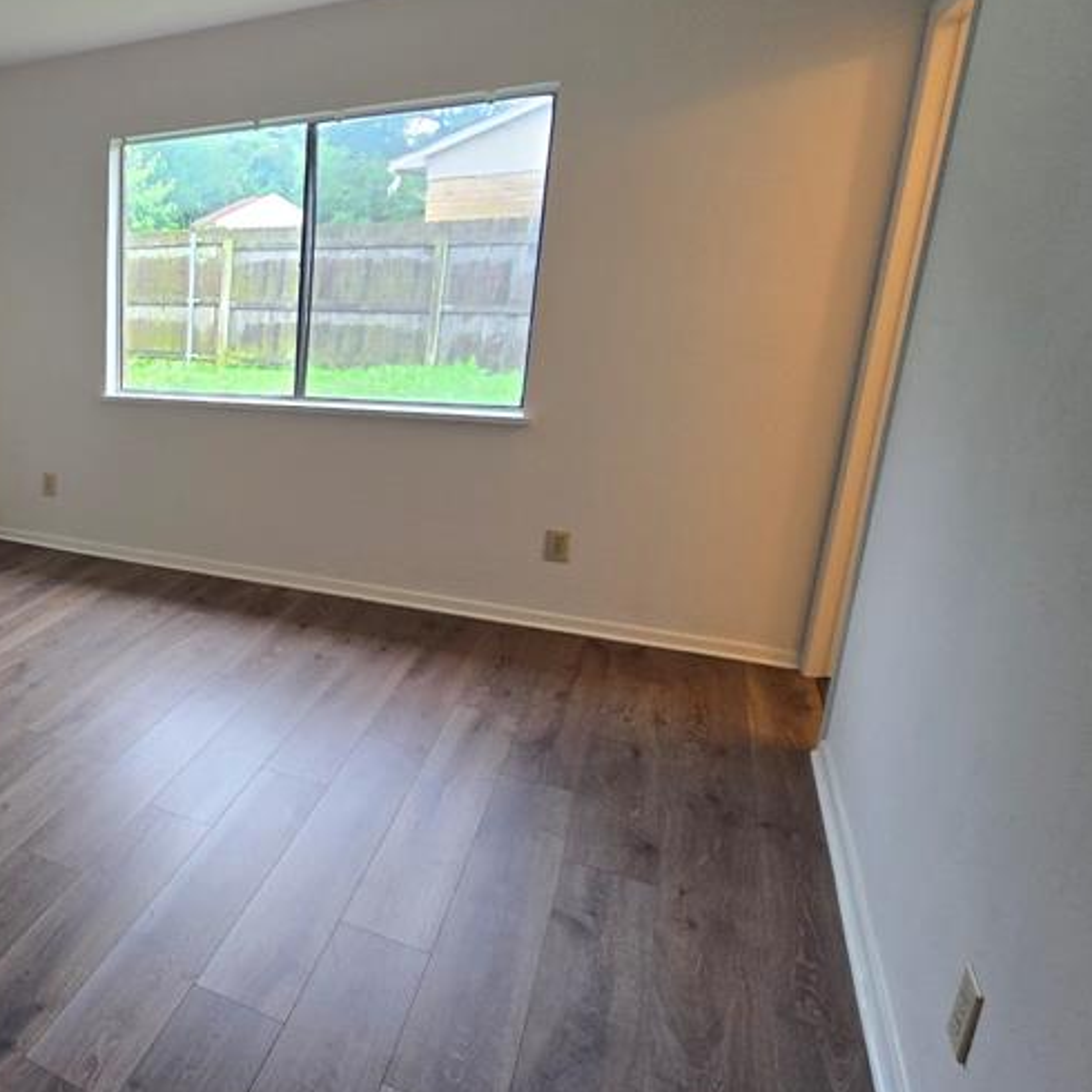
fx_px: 857
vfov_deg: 65.0
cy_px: 508
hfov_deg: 50.9
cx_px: -25
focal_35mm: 24
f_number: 2.2
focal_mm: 2.2
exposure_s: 1/60
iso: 160
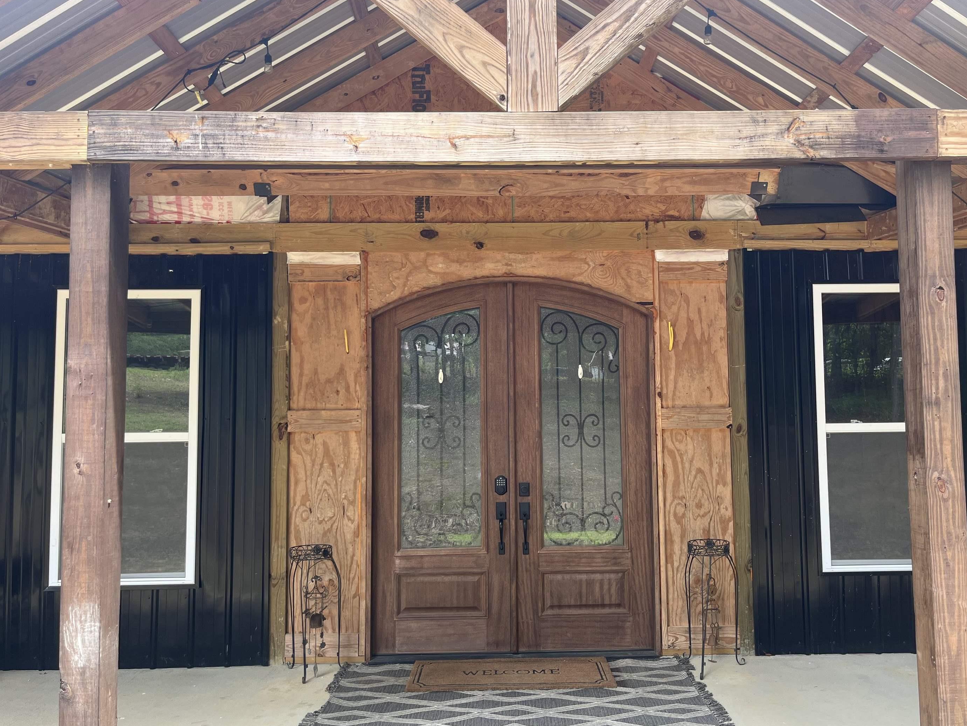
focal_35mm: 29
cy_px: 384
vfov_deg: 48.2
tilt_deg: +4.5
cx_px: 522
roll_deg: +0.9
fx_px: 810
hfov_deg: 61.6
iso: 40
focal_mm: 5.1
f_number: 1.6
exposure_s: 1/223
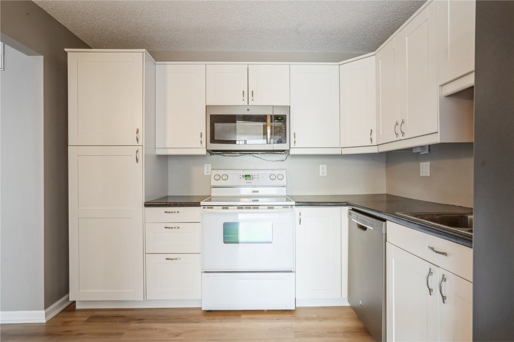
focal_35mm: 19
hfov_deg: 86.9
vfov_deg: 64.6
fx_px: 271
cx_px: 257
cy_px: 171
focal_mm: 19
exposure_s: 1/5
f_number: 9
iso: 400
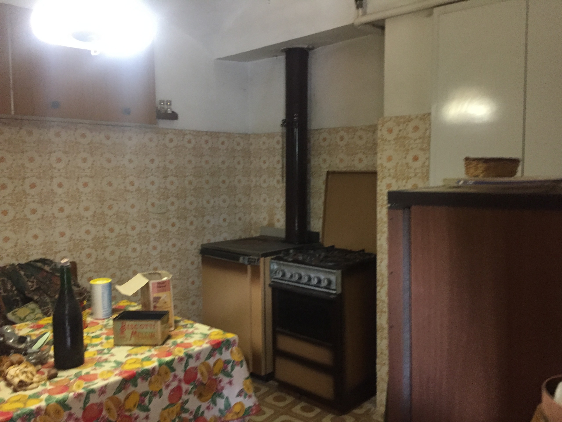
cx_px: 281
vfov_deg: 48.2
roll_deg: -1.0
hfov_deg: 61.7
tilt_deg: -1.4
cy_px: 211
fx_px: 471
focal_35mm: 29
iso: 250
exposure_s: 1/25
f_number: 2.2
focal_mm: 4.15
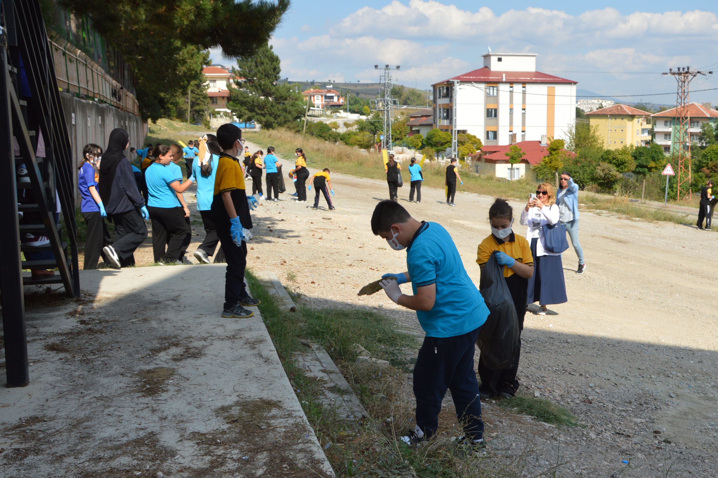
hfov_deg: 57.2
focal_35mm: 33
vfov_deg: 40.0
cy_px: 239
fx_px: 658
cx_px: 359
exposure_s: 1/200
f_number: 10
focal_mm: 22
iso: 100
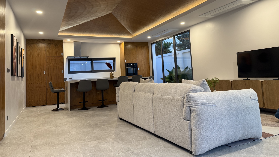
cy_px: 57
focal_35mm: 27
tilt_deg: +5.0
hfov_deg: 69.9
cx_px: 141
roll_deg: +2.9
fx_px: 200
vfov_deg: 42.5
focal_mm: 6.76
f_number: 1.78
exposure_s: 1/50
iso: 125
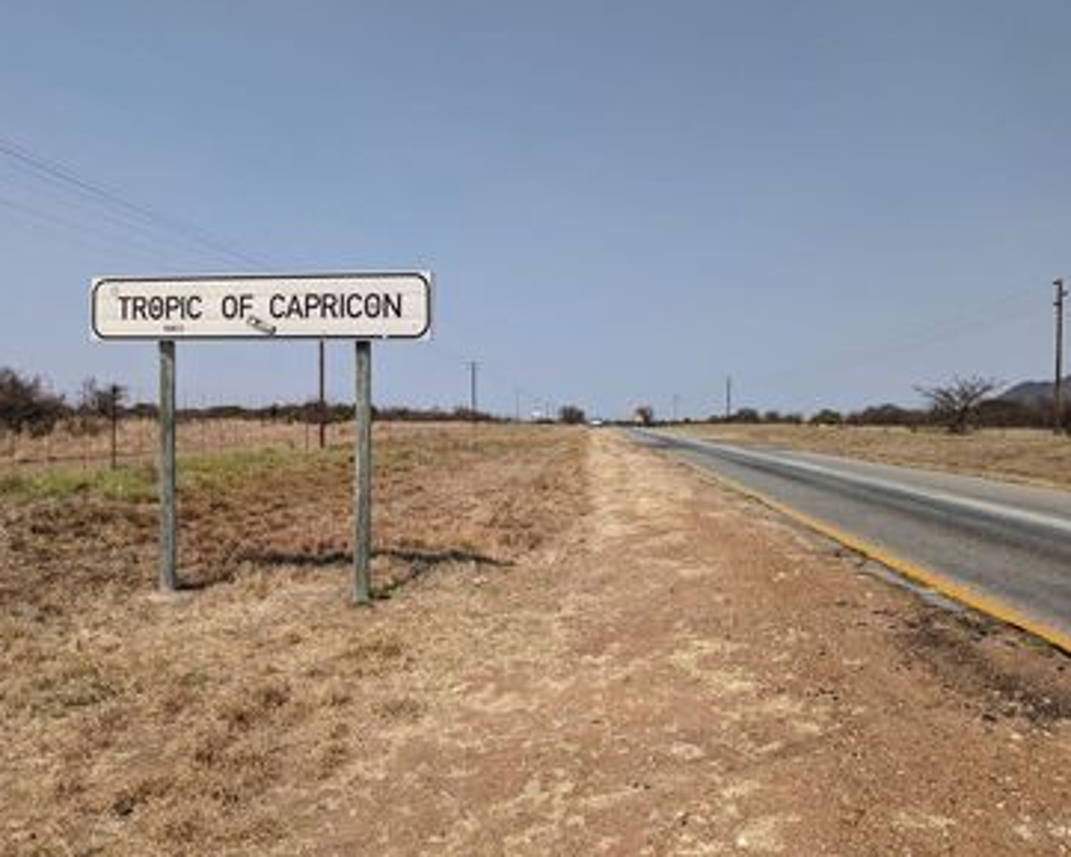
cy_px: 439
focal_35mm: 26
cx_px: 531
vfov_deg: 54.9
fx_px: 824
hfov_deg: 66.0
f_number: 1.85
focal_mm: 6.81
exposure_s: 1/2020
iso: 38
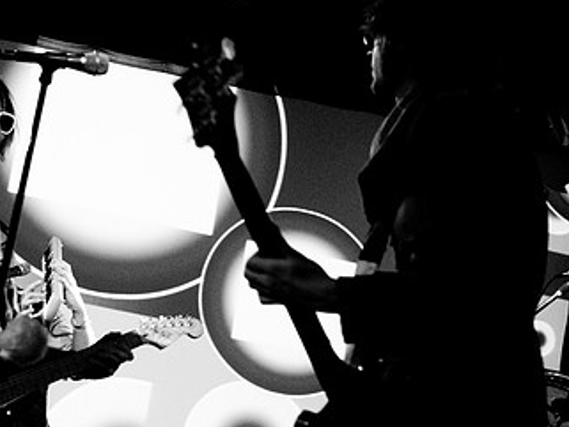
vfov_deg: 14.2
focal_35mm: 104
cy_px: 221
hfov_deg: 18.8
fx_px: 1710
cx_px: 197
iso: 1250
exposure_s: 1/100
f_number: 2.8
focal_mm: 40
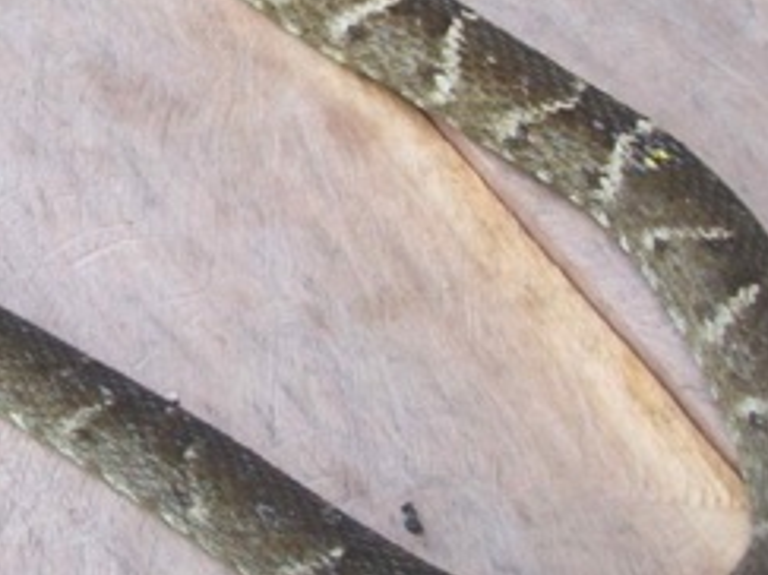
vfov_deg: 16.4
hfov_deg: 21.0
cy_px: 79
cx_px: -66
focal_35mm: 89
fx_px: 1974
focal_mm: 6
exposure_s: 1/250
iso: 64
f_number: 2.7
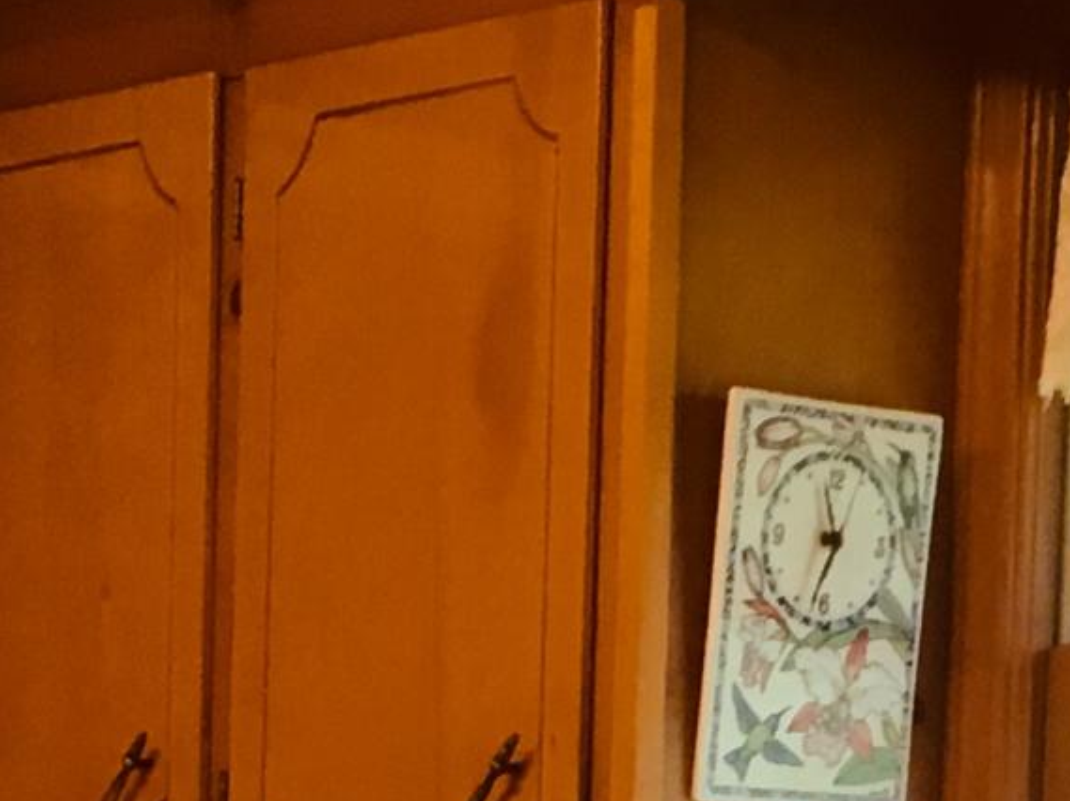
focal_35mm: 153
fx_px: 4726
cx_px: 982
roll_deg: -2.7
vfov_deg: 9.3
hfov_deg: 12.8
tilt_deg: -3.5
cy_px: 1312
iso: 80
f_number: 2.2
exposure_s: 1/30
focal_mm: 4.15
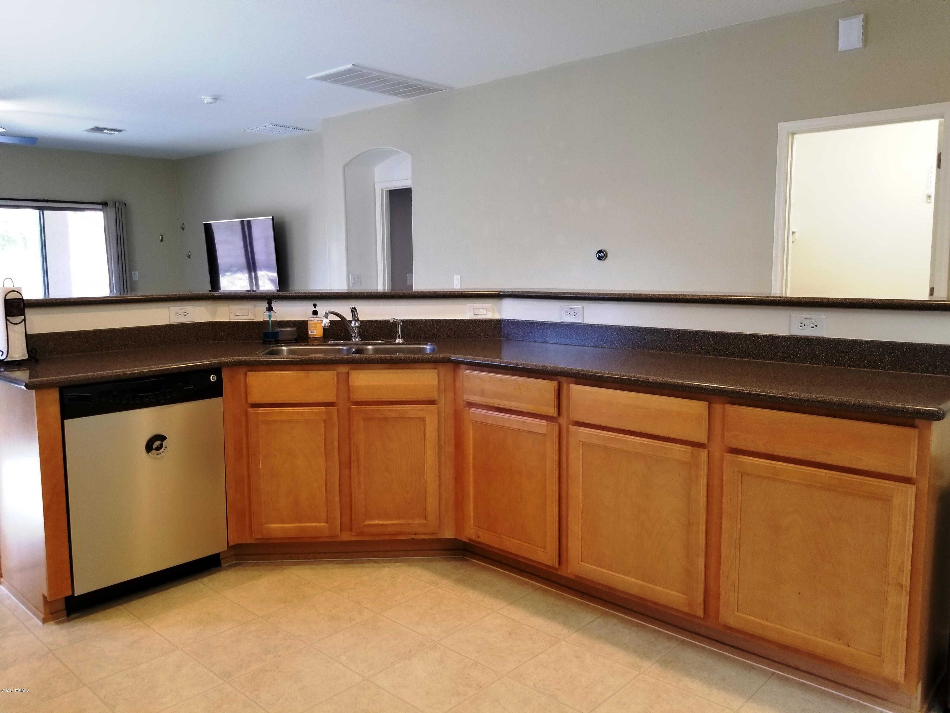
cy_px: 356
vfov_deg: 53.1
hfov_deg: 67.3
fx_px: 714
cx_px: 475
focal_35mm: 26
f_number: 1.7
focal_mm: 4.25
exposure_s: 1/40
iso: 160
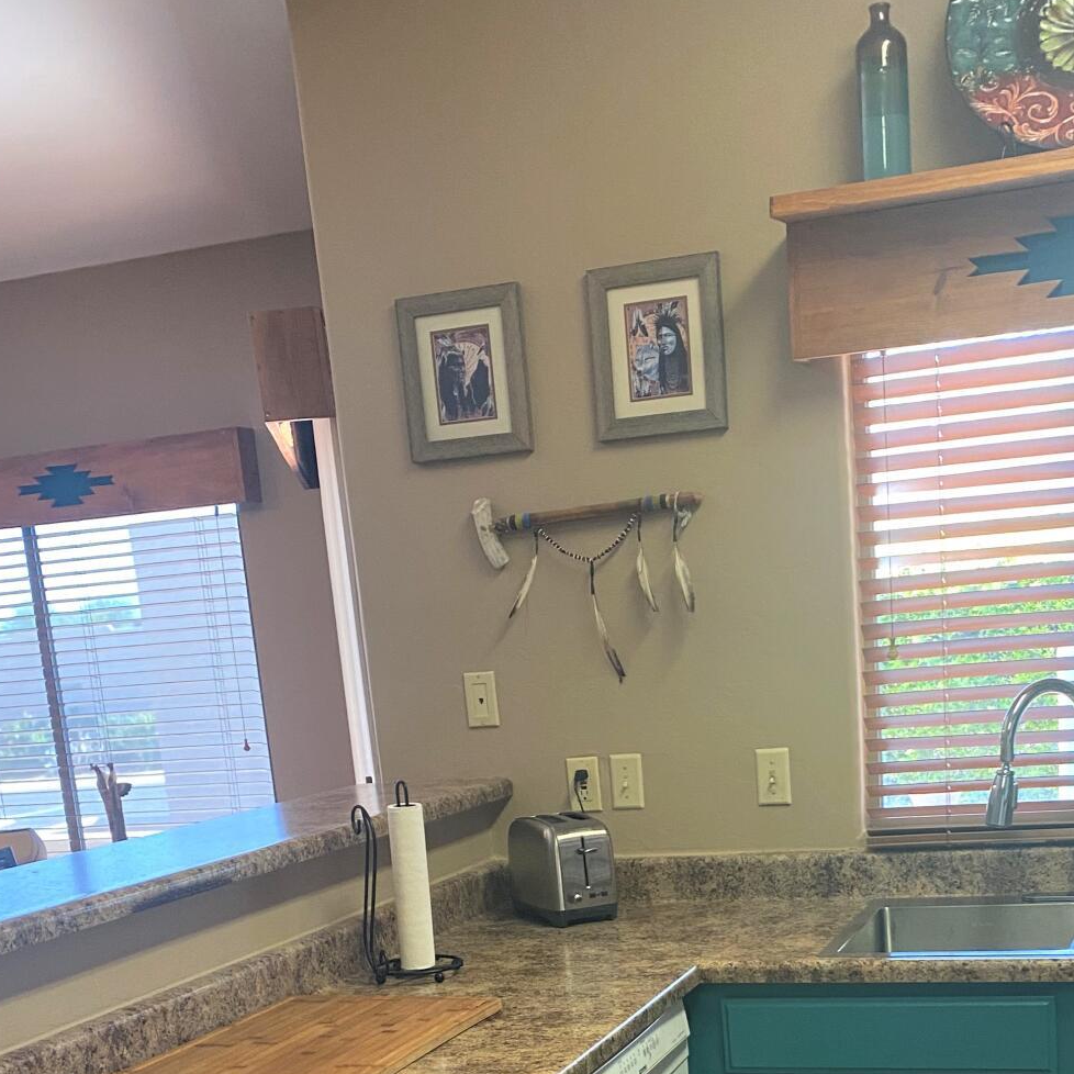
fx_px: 1650
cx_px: 651
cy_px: 1022
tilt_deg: -11.4
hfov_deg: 35.9
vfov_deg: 33.6
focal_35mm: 47
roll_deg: +4.1
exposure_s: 1/60
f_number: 1.8
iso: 125
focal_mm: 4.25
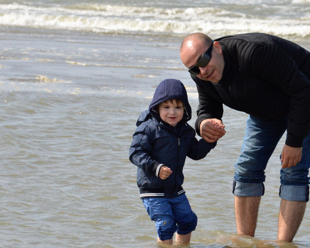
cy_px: 119
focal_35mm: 265
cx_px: 220
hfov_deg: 7.3
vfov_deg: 5.8
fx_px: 2430
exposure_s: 1/2000
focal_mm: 105
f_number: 10
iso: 800
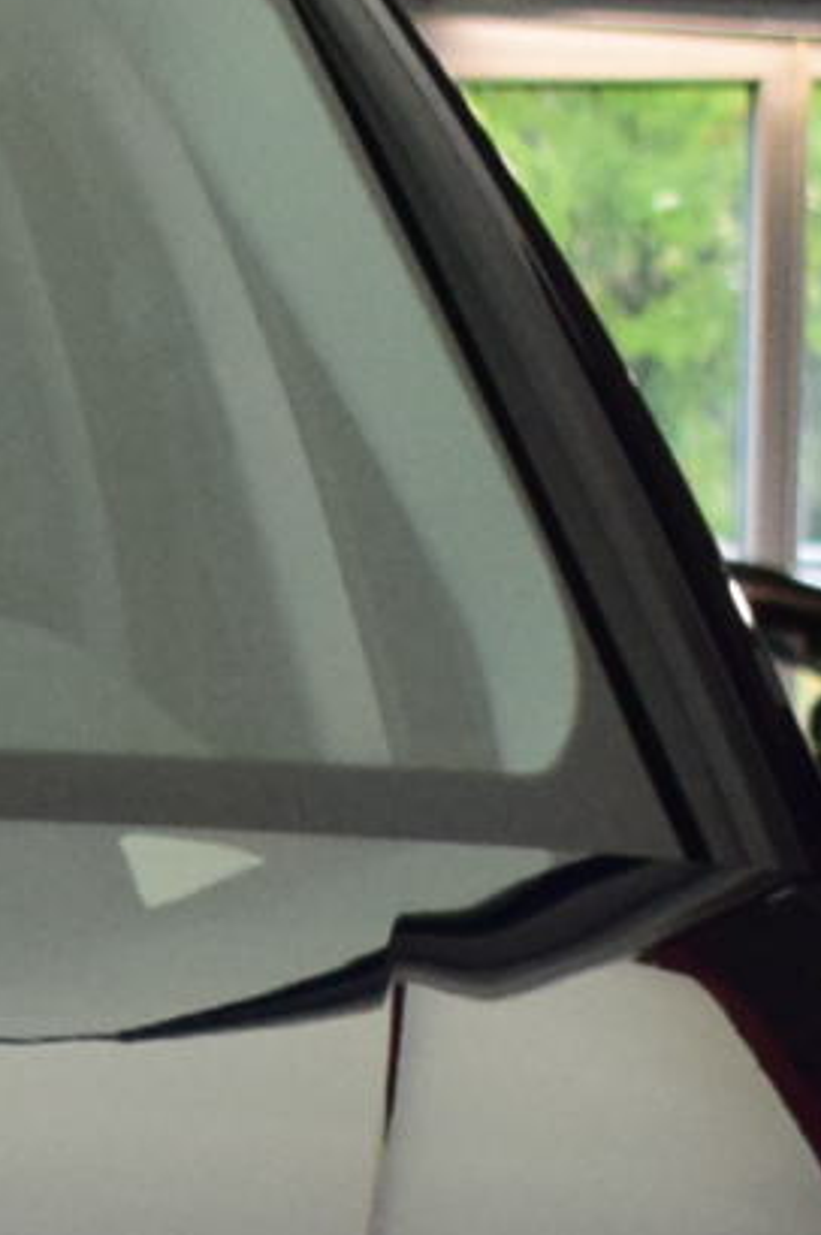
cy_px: 2391
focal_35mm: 341
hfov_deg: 4.0
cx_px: -1062
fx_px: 11672
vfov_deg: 5.9
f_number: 4.2
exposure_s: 1/640
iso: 1600
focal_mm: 31
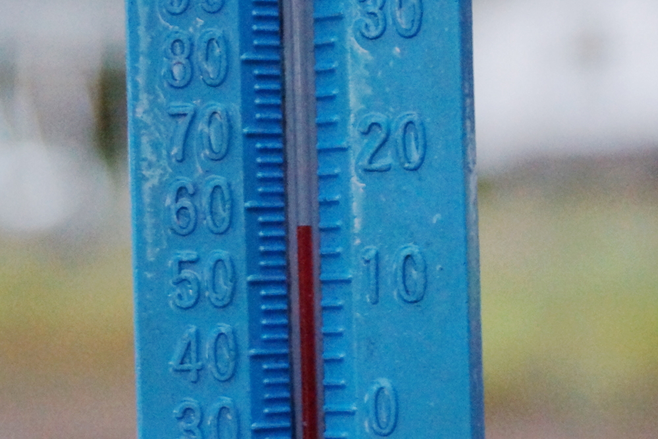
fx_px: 1508
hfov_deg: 24.6
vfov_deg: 16.6
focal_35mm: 82
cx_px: 329
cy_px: 220
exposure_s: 1/50
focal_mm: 55
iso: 1600
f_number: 5
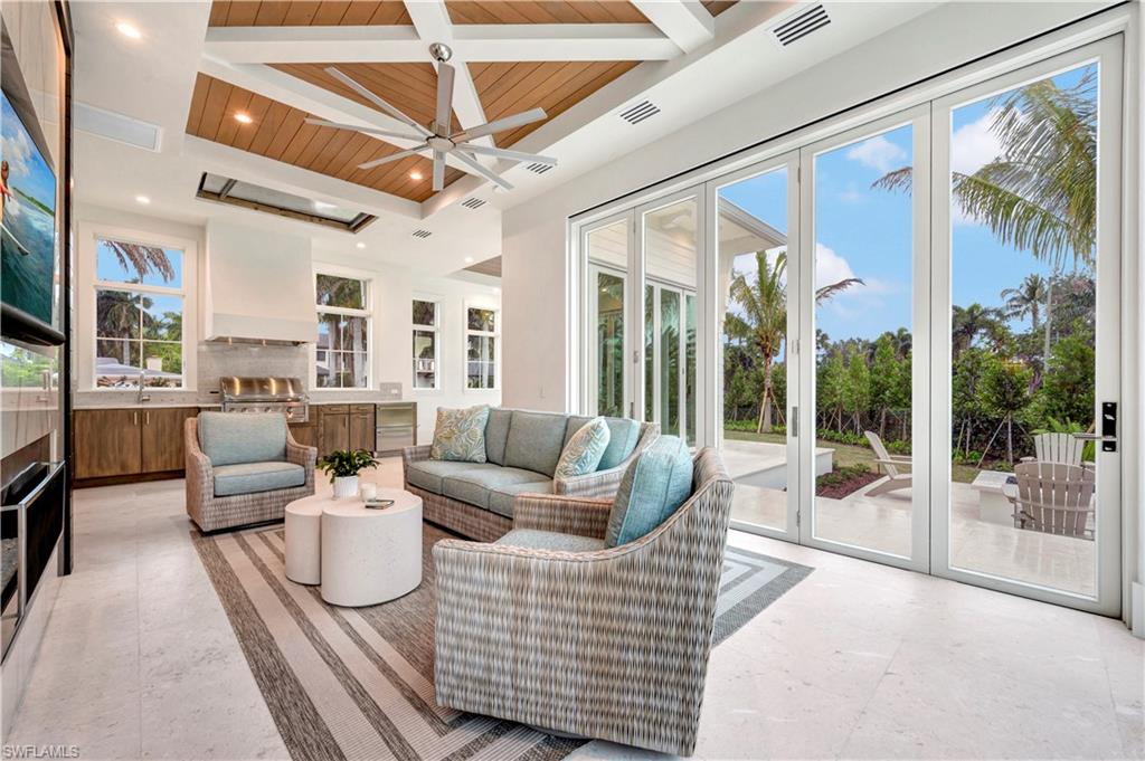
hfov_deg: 104.3
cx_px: 572
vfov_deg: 81.1
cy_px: 380
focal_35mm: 14
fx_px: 445
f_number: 11
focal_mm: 14
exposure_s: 1/13
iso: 125
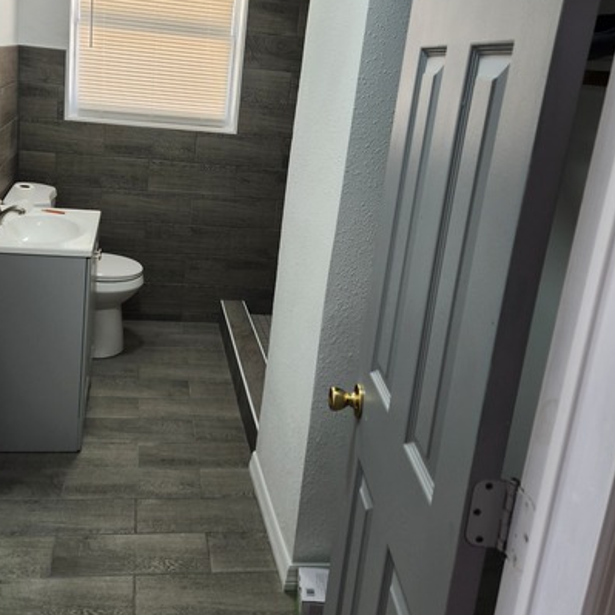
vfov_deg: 47.9
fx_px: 683
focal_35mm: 34
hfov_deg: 48.1
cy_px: 220
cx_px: 240
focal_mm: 5.4
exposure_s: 1/180
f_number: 1.8
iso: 80
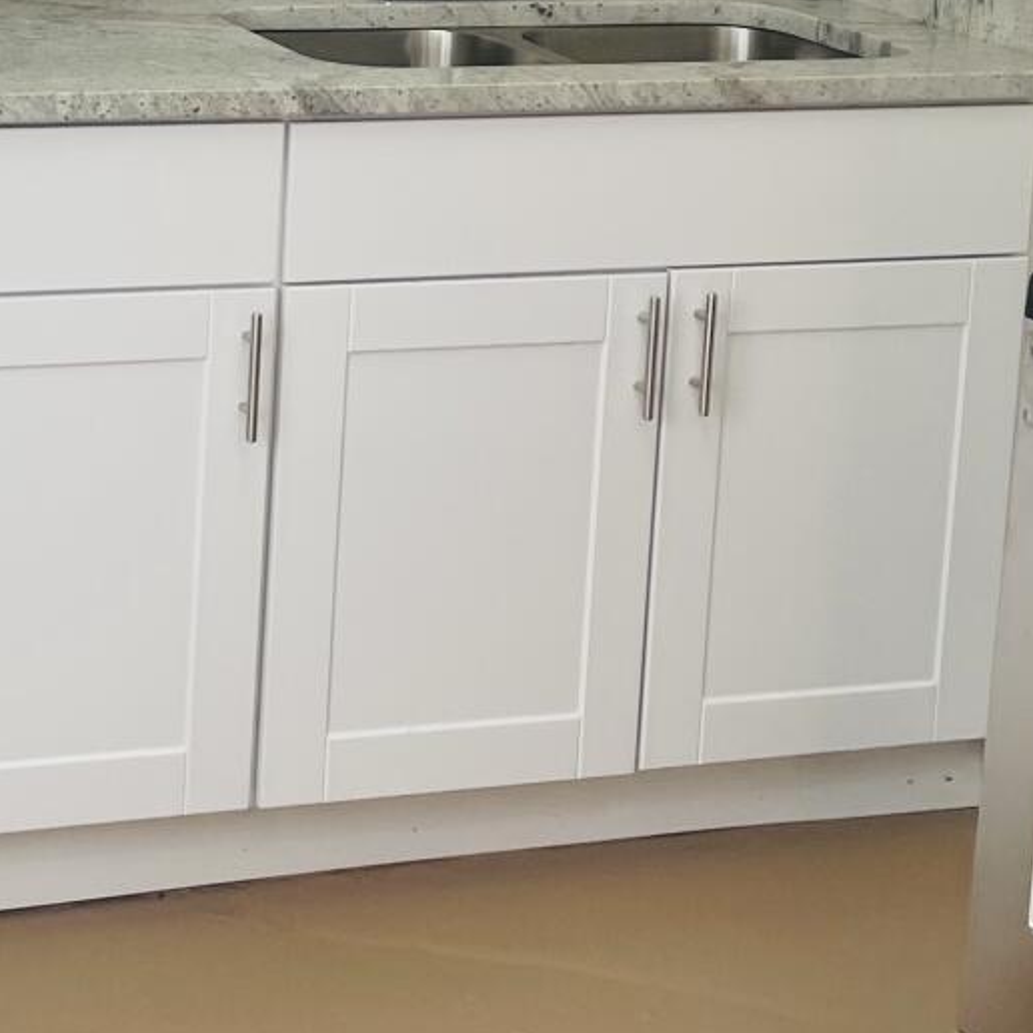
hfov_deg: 19.1
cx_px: 86
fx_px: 3005
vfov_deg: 19.0
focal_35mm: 89
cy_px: 32
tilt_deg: -5.5
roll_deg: -2.1
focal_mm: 4.2
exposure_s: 1/194
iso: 32
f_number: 1.6
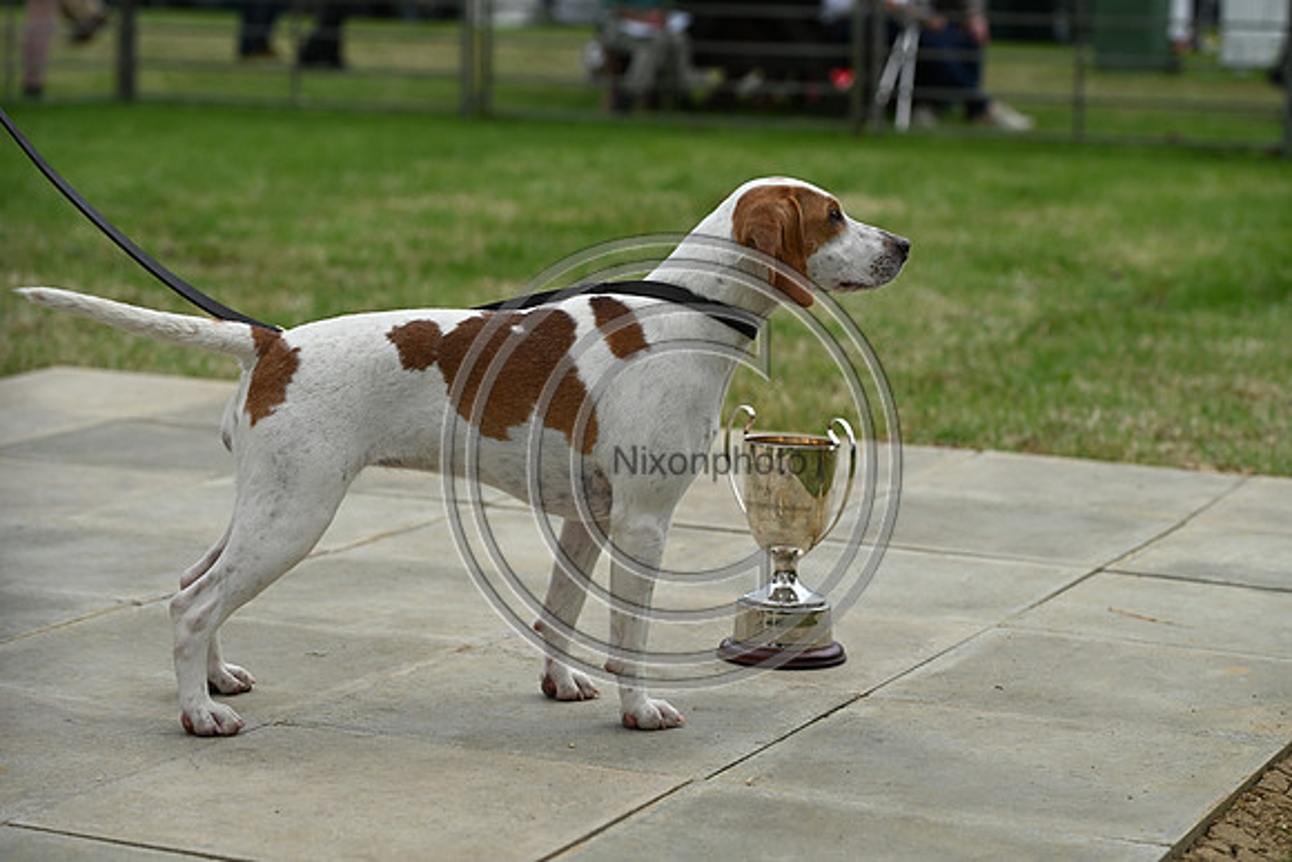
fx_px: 3231
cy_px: 431
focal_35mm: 90
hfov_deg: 22.6
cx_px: 646
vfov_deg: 15.2
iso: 140
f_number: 4.5
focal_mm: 90
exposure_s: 1/1000
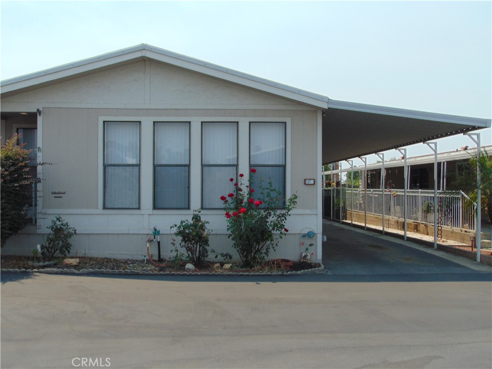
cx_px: 246
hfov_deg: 60.0
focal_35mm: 30
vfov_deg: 46.8
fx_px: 426
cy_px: 184
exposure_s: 1/250
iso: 80
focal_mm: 5.4
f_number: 8
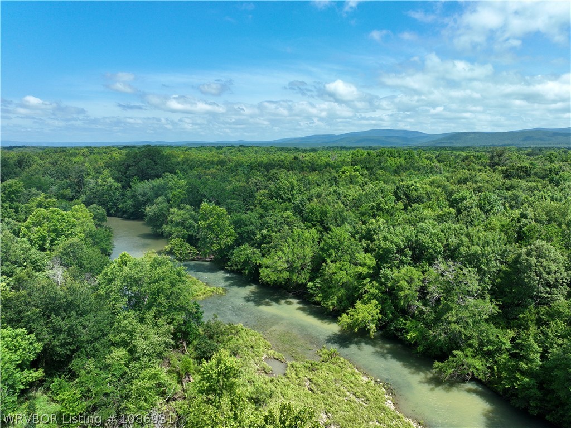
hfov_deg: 71.6
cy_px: 214
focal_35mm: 24
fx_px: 396
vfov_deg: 56.8
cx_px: 286
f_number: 2.8
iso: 100
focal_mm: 12.29
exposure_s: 1/1600
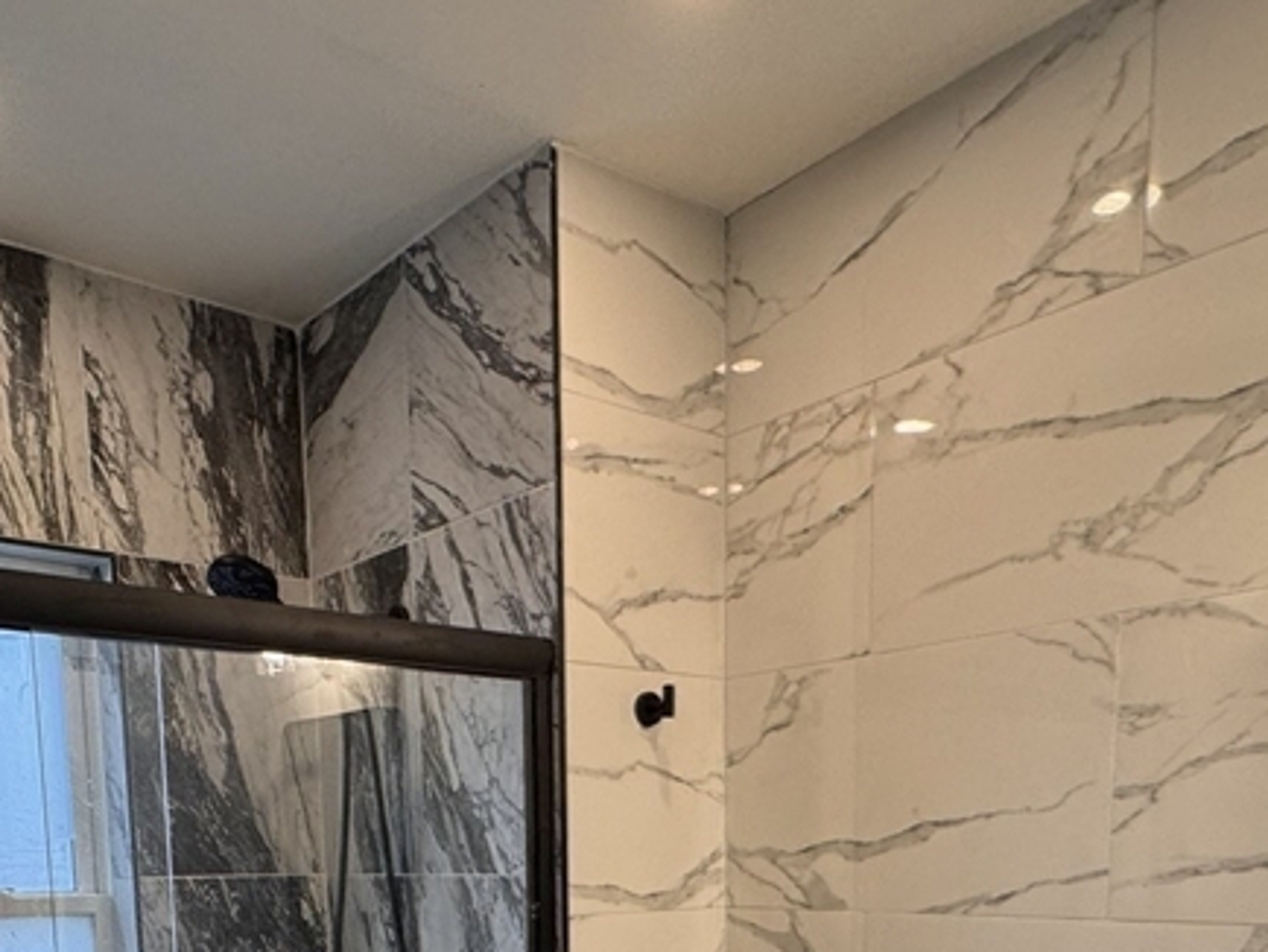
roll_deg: +1.1
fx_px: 1209
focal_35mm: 33
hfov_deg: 55.2
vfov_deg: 36.5
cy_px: 1040
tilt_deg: -8.8
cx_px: 552
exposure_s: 1/120
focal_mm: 2.22
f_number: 2.2
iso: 160
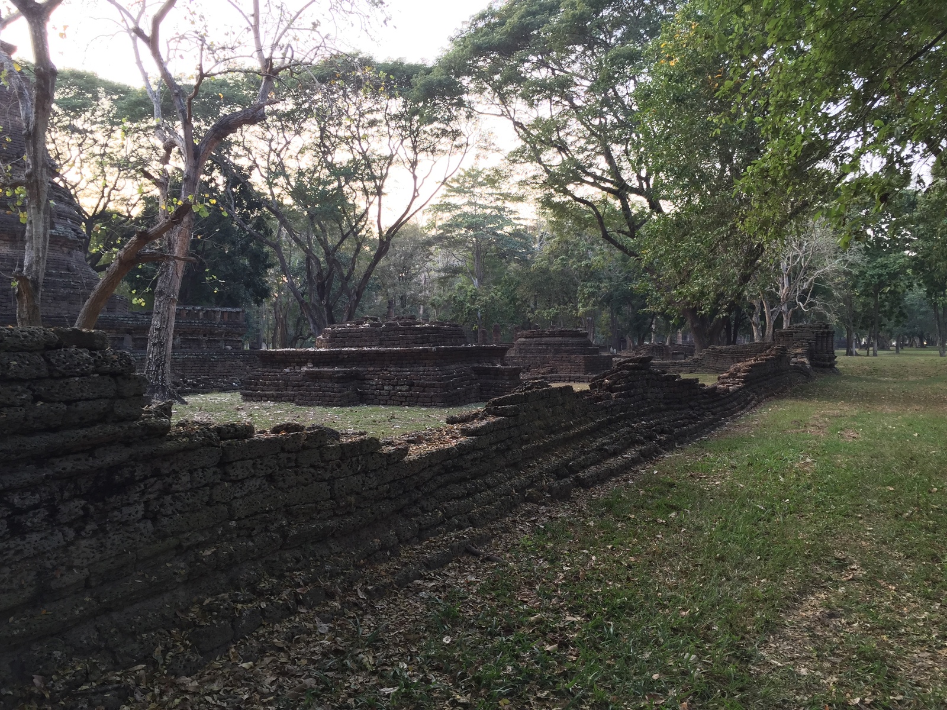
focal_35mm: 29
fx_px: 793
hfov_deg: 61.7
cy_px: 355
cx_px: 474
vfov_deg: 48.2
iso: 32
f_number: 2.2
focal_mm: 4.15
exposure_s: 1/40
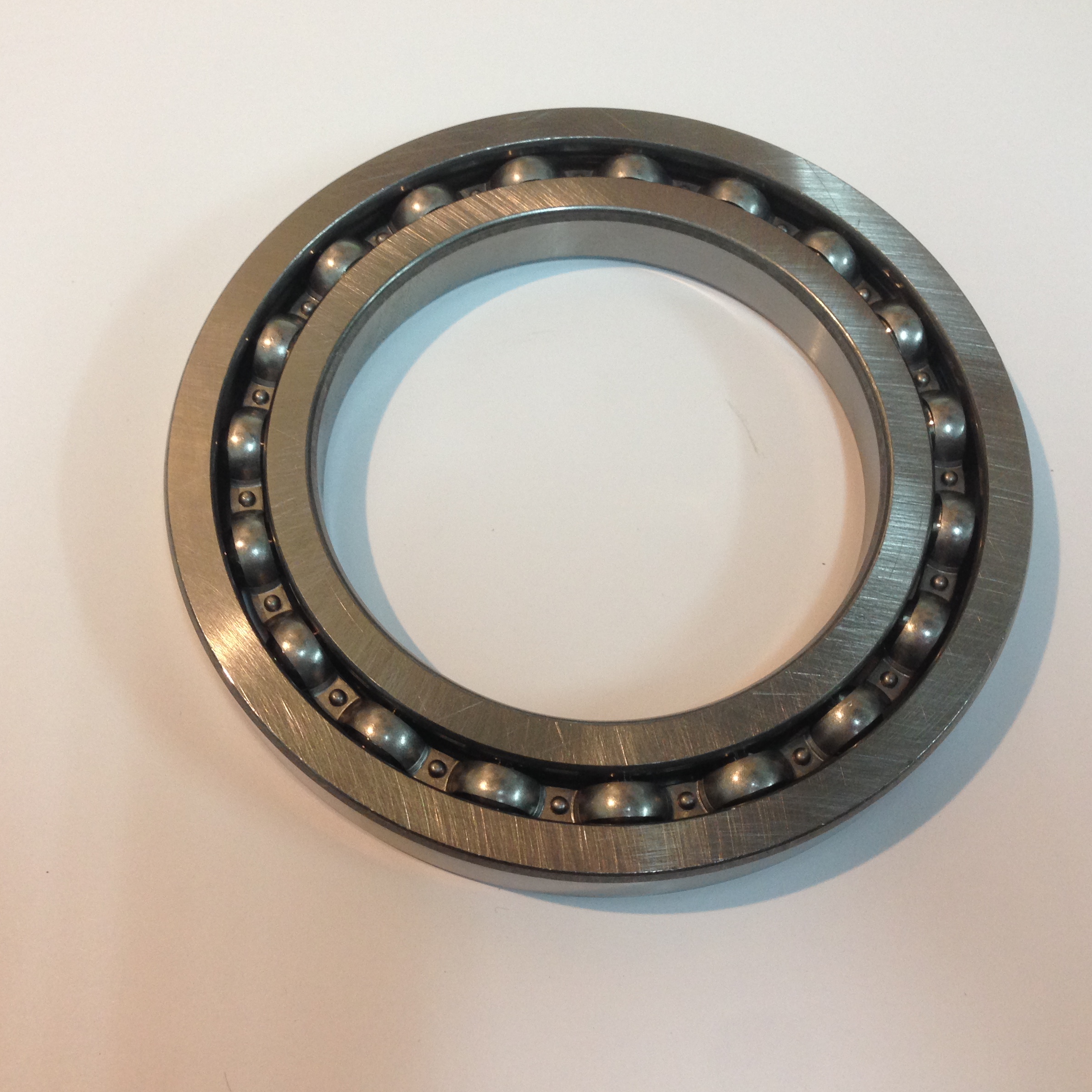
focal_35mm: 40
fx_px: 1428
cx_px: 532
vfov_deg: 41.9
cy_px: 550
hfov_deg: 41.9
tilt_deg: -65.8
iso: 100
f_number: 2.4
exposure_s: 1/20
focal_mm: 4.12
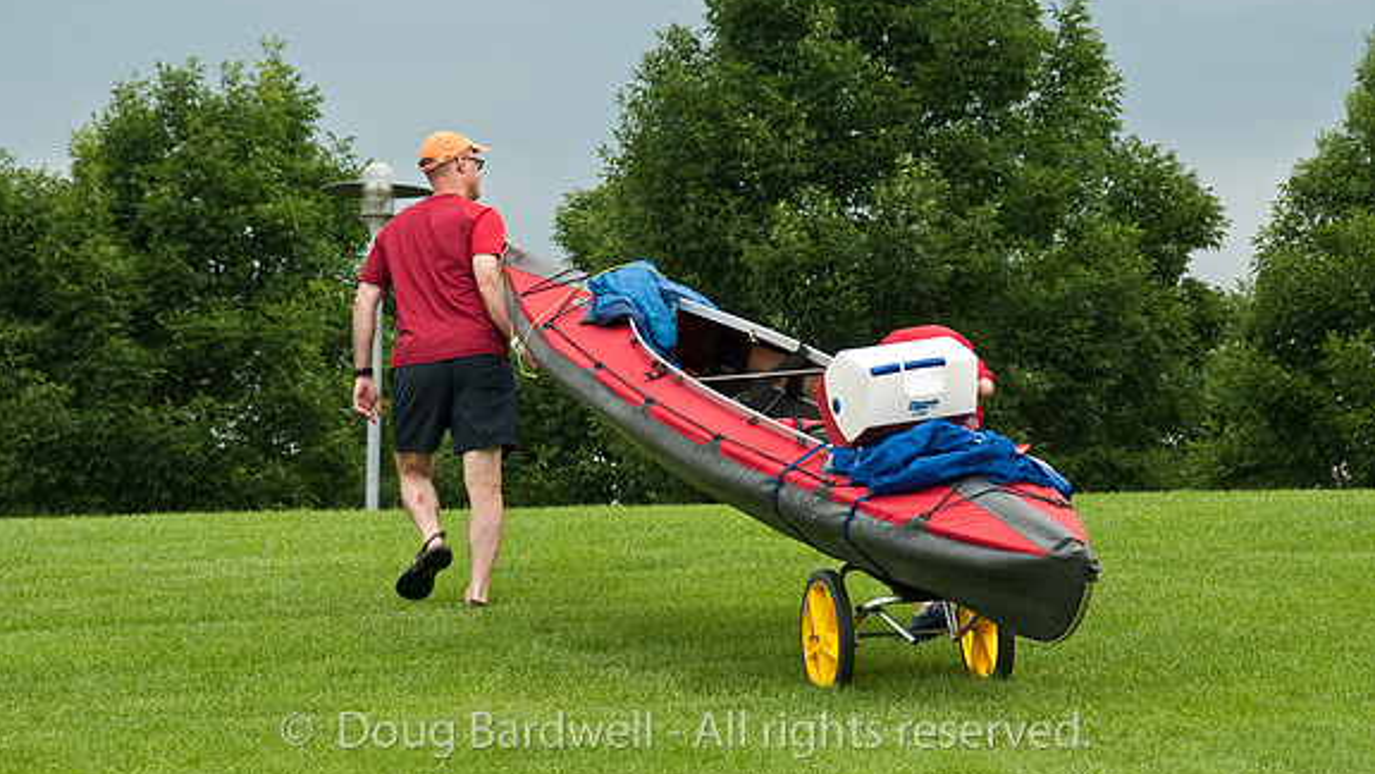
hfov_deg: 12.2
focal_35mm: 177
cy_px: 350
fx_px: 6453
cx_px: 688
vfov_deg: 6.9
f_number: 9
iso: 200
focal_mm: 112
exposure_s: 1/60
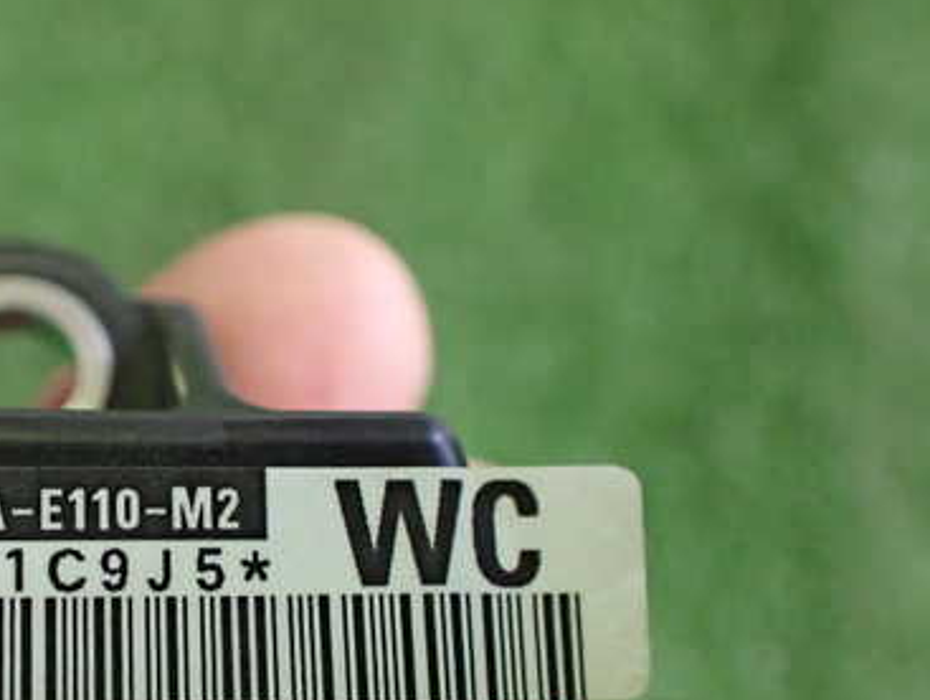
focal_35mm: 49
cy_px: 550
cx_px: 172
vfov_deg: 29.1
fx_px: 1318
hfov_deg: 37.3
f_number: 2.3
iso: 800
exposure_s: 1/80
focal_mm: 5.4
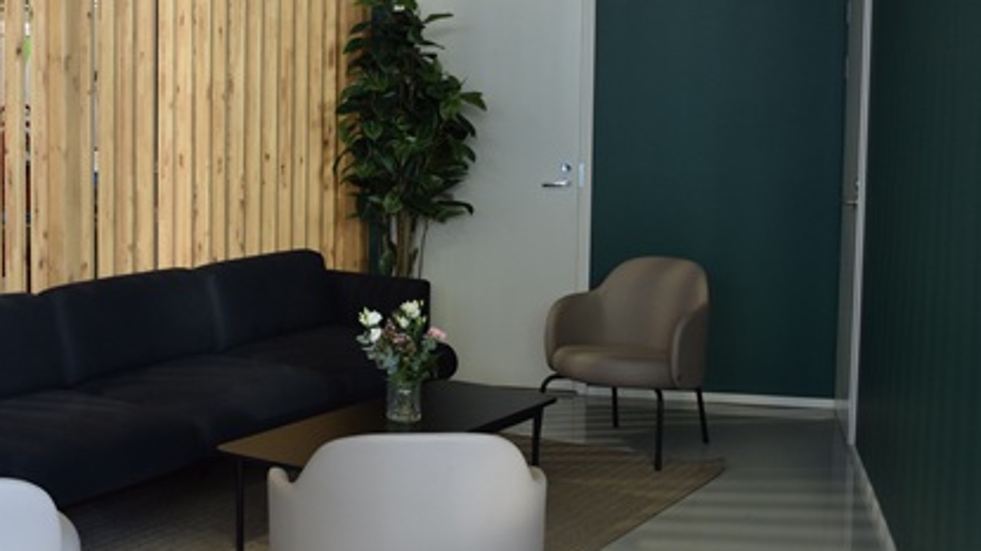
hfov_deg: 40.6
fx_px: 1300
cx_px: 295
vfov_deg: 23.9
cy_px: 203
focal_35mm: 50
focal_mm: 22
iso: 500
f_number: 7.1
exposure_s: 1/25
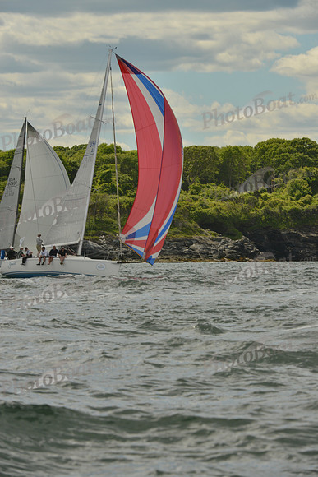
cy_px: 238
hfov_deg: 5.1
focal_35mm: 270
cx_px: 159
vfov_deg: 7.6
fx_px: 3575
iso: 400
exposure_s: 1/800
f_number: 10
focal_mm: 270
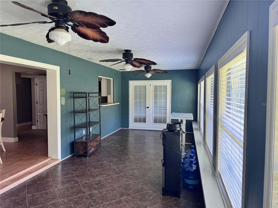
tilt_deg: -2.6
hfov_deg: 71.6
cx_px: 139
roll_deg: +0.1
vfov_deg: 56.8
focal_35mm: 24
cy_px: 104
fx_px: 193
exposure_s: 1/87
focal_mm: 6.76
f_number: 1.78
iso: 200
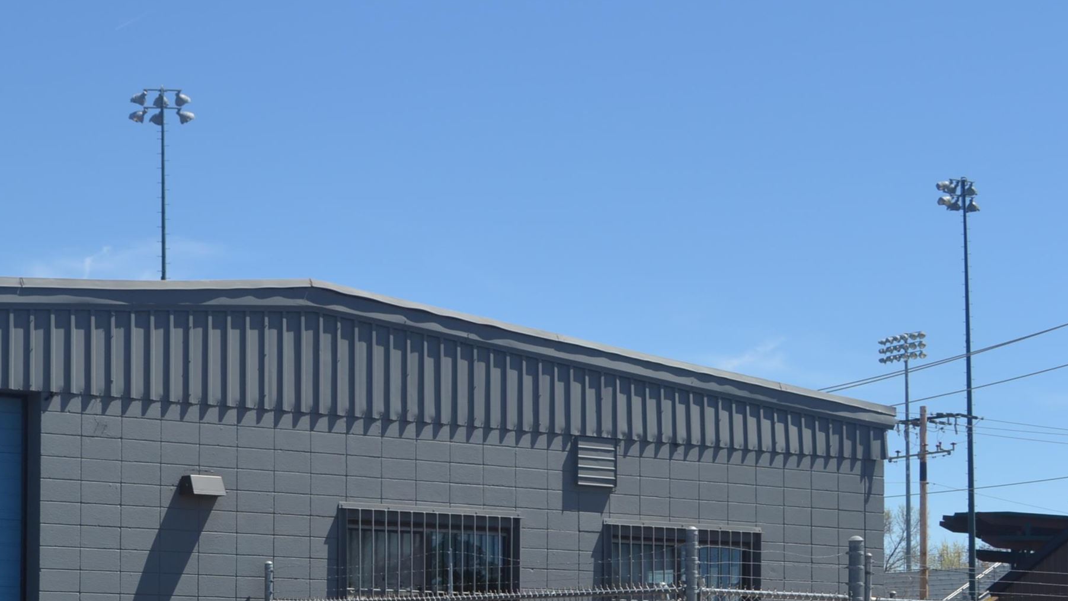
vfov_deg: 15.8
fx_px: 2124
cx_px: 223
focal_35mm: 75
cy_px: 596
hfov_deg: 27.7
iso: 100
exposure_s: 1/200
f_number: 7.1
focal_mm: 28
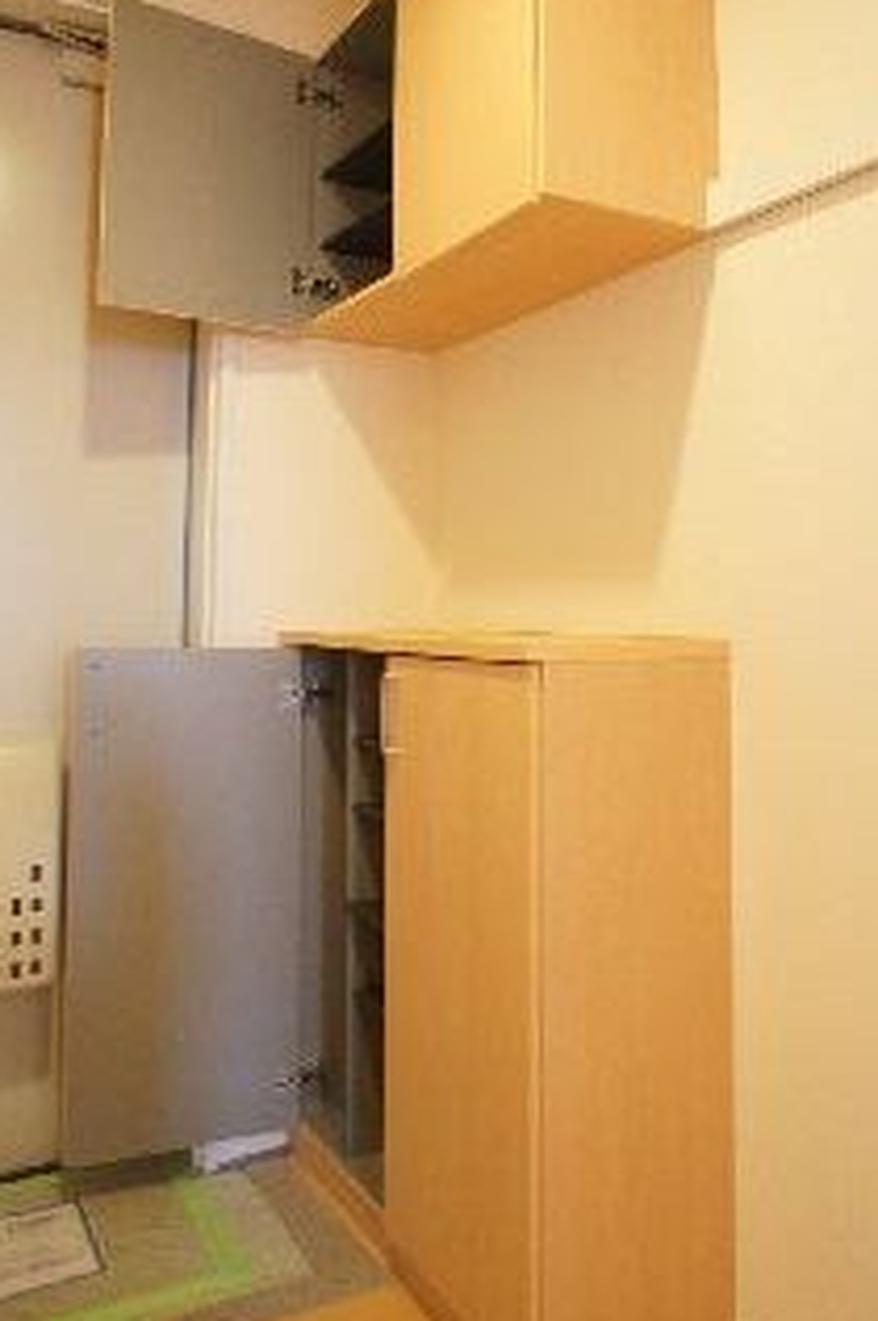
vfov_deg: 50.3
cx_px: 477
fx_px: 1393
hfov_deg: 35.0
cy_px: 514
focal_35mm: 38
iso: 800
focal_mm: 16
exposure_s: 1/30
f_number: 2.8
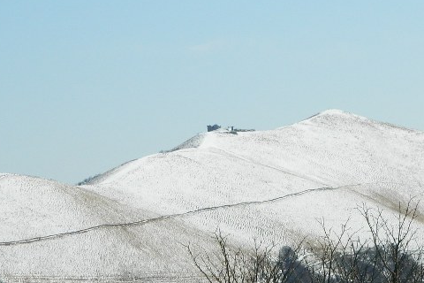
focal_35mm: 194
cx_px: 218
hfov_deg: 10.6
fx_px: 2285
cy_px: 187
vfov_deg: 7.1
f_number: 11.9
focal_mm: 15.1
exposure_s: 1/200
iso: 80
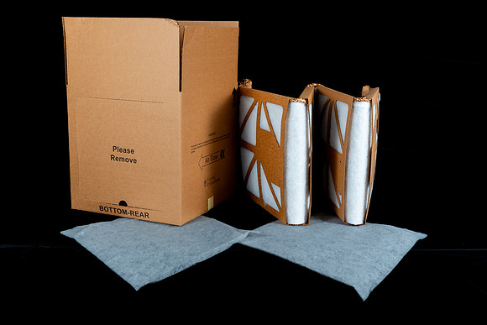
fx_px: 649
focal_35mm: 48
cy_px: 162
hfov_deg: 41.1
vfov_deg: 28.1
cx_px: 244
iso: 160
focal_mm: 48
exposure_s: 1/125
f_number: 8
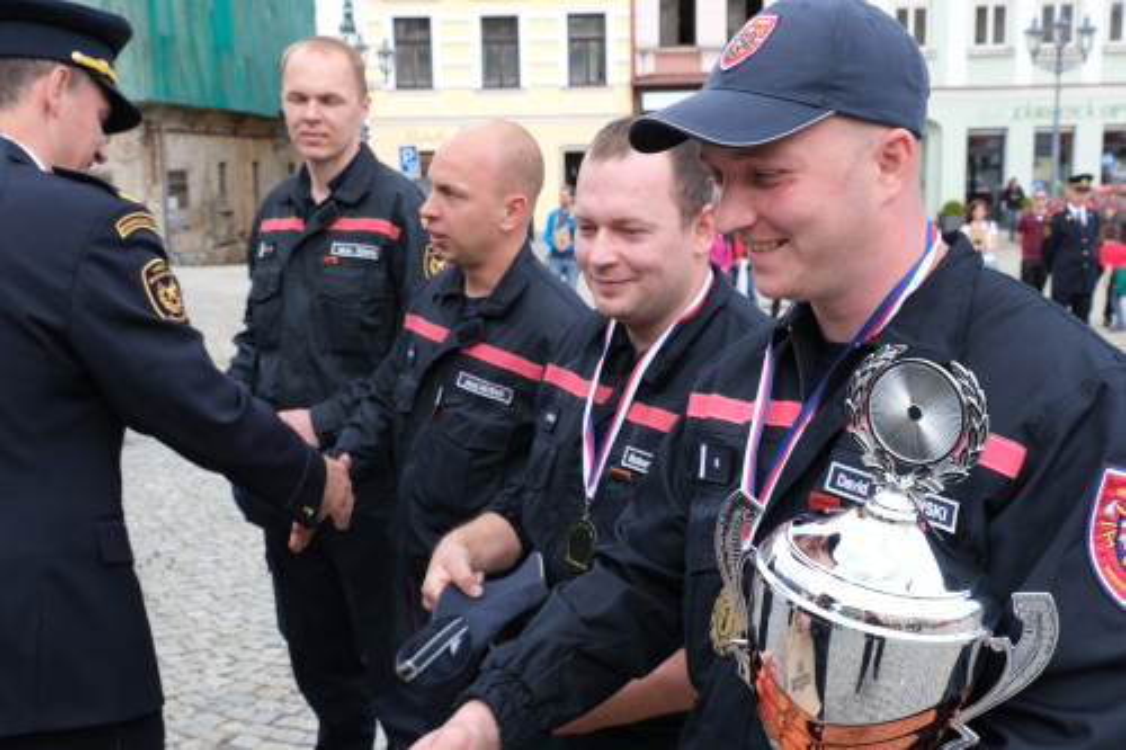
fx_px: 1251
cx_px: 563
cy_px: 375
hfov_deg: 48.5
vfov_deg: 33.4
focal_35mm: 40
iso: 400
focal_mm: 26.6
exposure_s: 1/110
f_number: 9
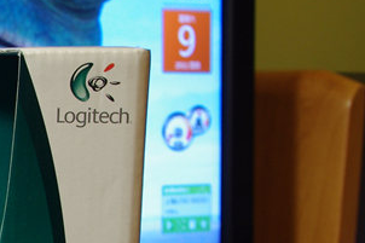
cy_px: 326
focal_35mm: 122
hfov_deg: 15.2
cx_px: -225
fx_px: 1236
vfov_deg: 10.9
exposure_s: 1/8
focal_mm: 24.38
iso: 400
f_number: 5.6
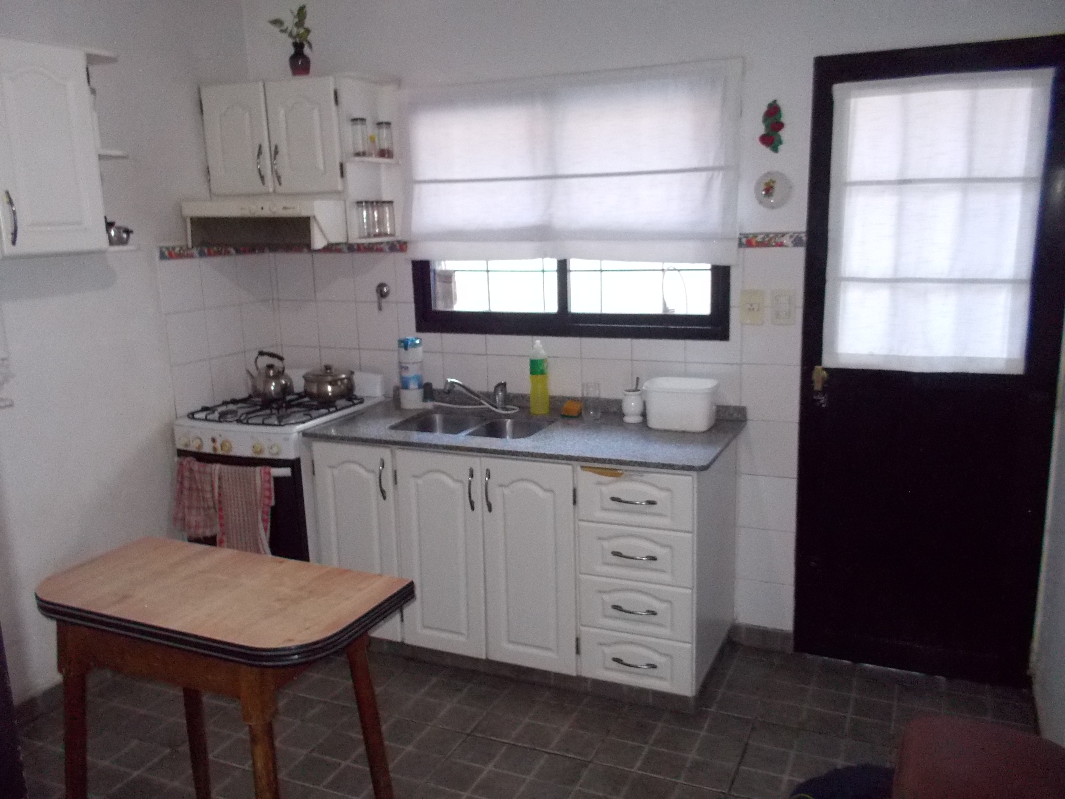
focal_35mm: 29
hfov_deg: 61.7
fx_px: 892
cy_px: 400
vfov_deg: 48.2
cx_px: 532
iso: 500
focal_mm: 4.1
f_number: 3.3
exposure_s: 1/30
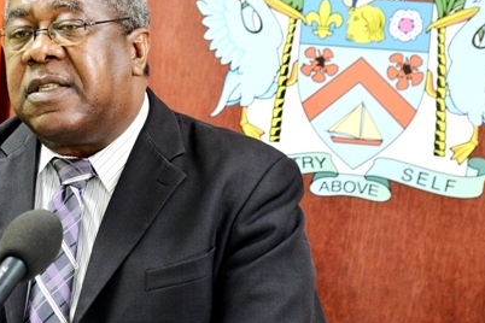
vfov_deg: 8.2
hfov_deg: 12.3
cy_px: 101
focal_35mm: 167
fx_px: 2250
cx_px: 156
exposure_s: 1/60
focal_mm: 105
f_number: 5
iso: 3200
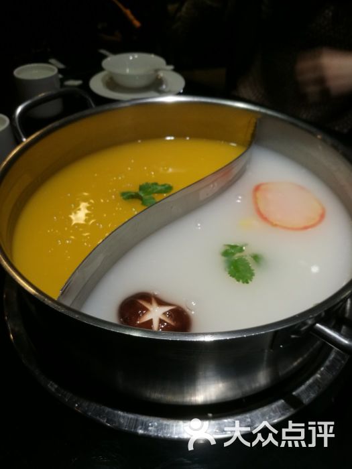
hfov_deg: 51.4
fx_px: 366
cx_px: 176
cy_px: 234
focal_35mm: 27
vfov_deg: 65.3
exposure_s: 1/50
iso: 125
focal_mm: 4.5
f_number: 2.2
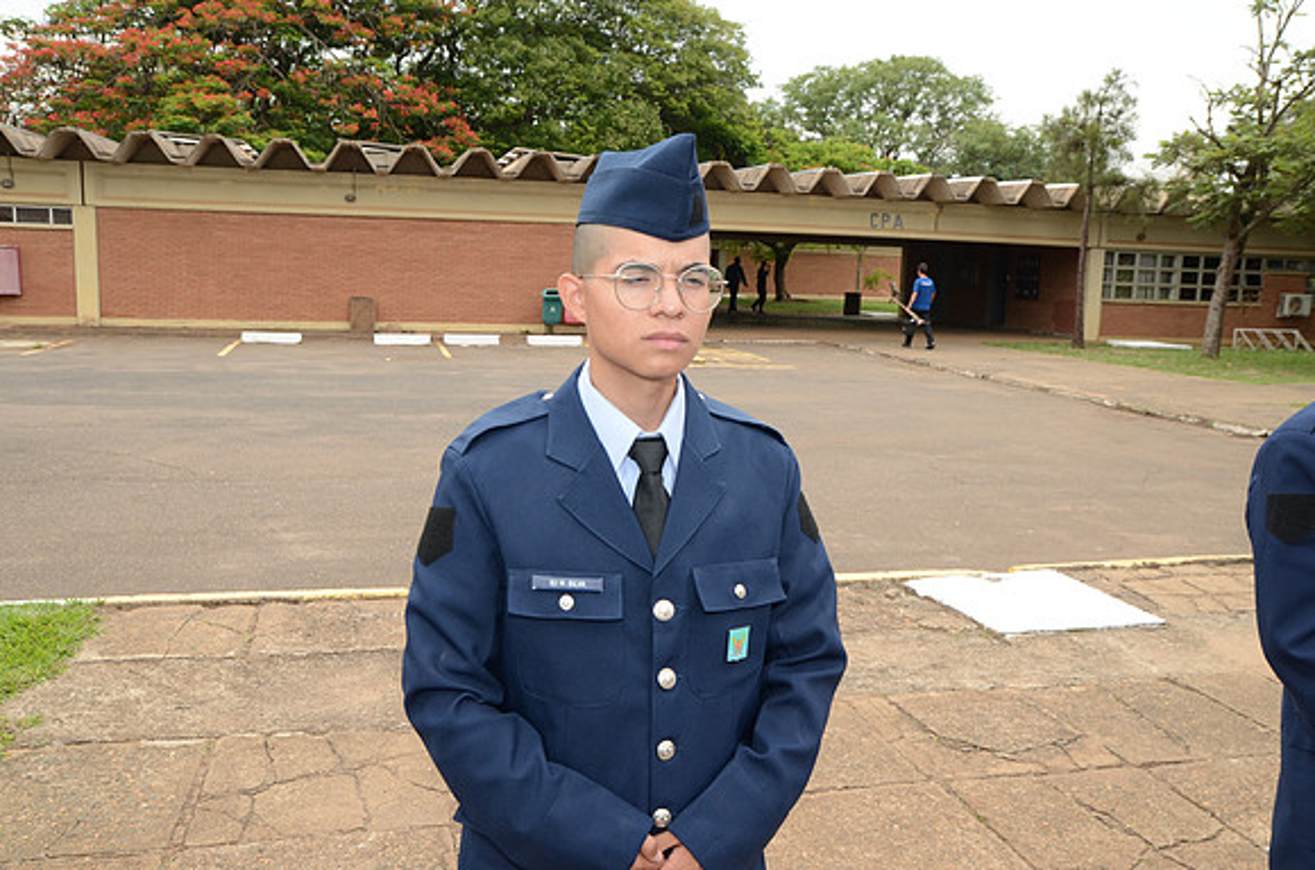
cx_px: 658
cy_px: 435
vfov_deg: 43.4
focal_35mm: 30
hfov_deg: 62.0
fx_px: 1093
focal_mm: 20
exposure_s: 1/250
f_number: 9
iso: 320
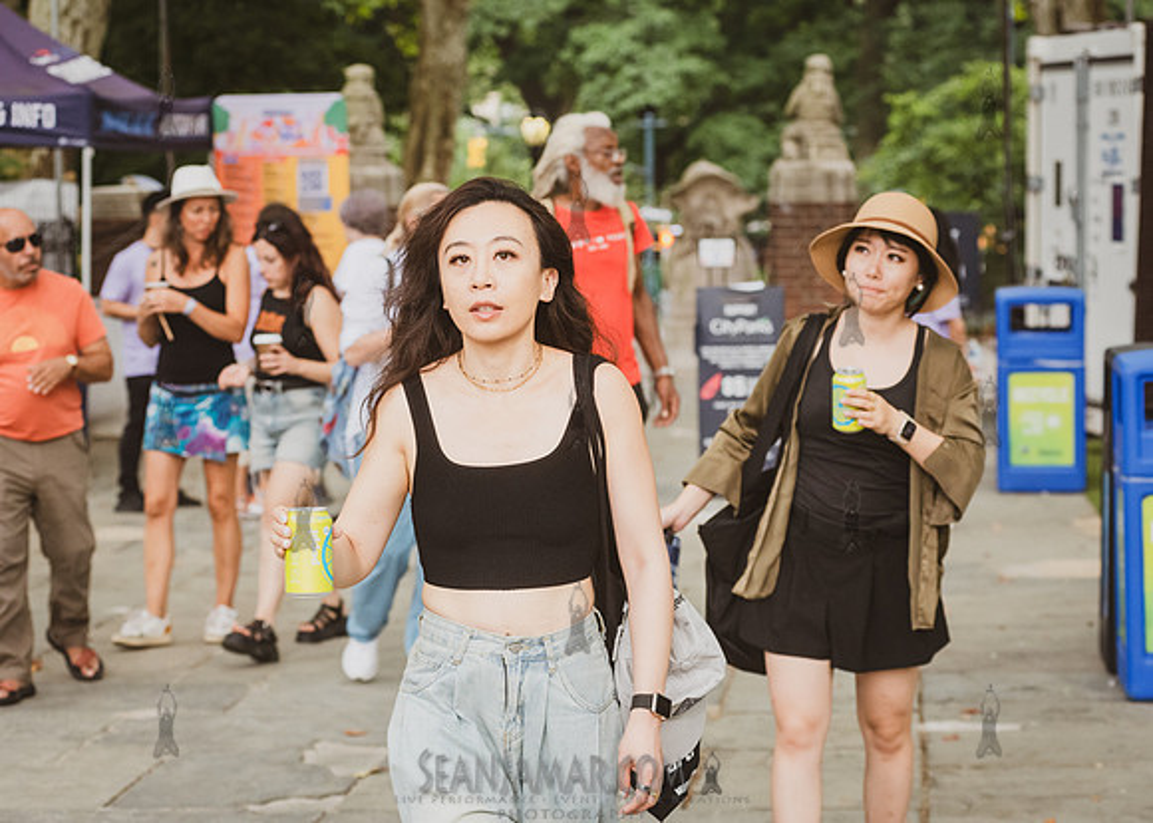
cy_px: 412
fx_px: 3001
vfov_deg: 15.6
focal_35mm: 92
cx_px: 623
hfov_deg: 21.7
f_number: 5
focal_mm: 86
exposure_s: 1/1250
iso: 2000
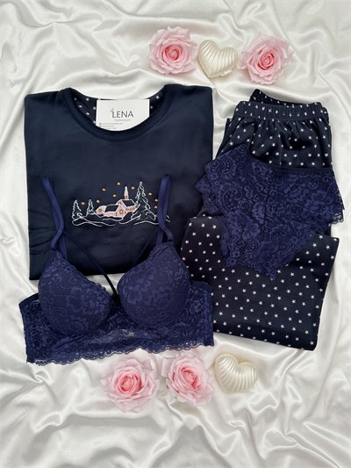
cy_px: 234
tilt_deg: -85.6
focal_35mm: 24
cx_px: 176
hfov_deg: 56.8
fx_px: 324
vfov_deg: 71.6
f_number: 1.78
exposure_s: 1/165
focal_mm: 6.86
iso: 64
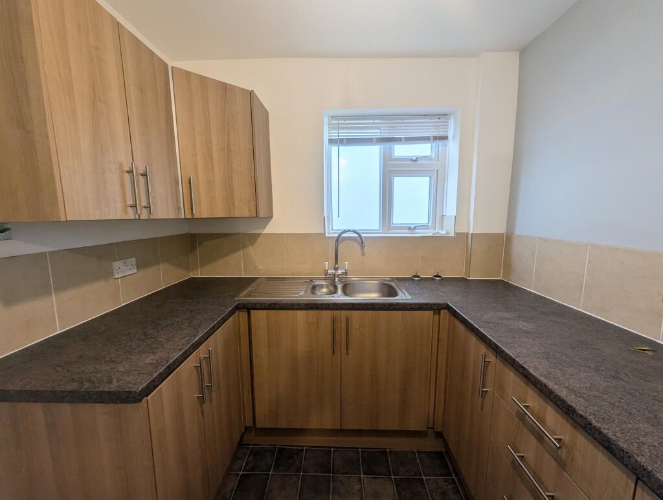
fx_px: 249
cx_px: 332
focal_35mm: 13
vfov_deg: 90.1
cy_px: 250
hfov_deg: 106.1
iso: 48
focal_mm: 1.95
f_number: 2.2
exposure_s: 1/31.9
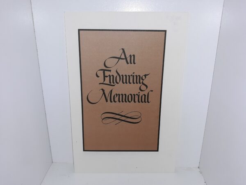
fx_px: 199
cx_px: 123
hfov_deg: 63.4
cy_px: 92
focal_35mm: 28
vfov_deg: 49.7
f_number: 1.7
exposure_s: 1/204
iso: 40
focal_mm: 3.7
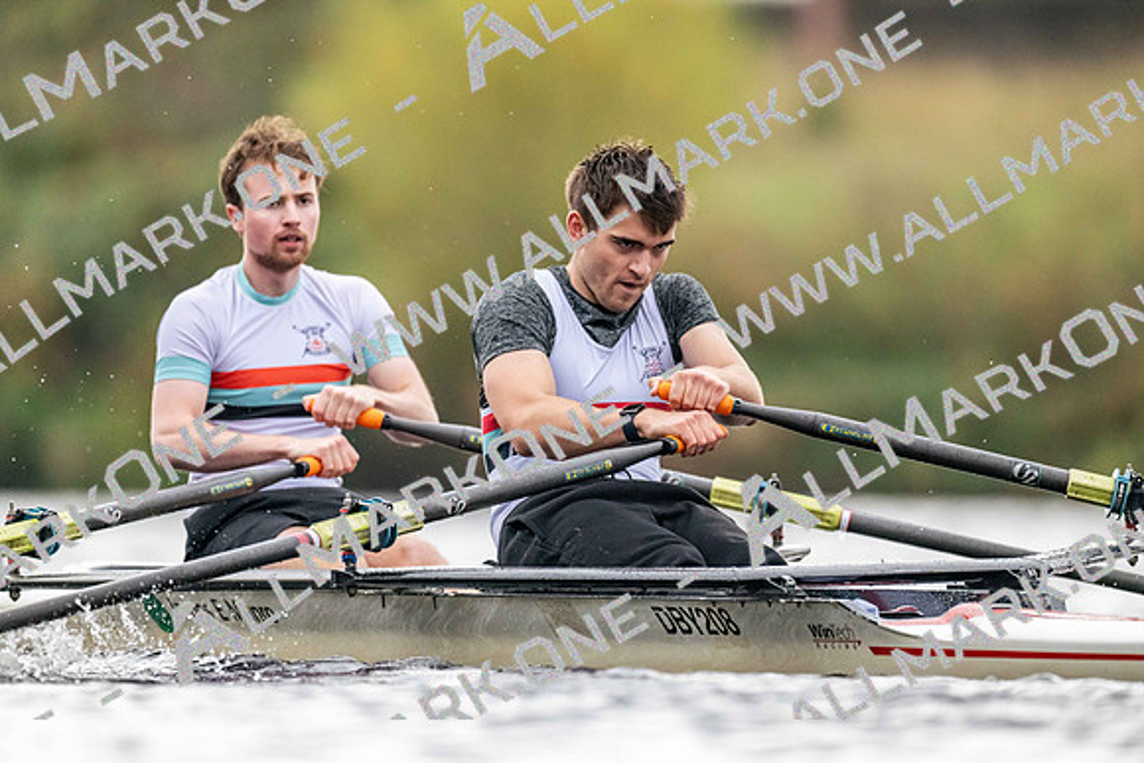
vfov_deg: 2.3
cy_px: 382
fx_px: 19070
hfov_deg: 3.4
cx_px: 572
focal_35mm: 600
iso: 4000
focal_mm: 600
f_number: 4
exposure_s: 1/2500
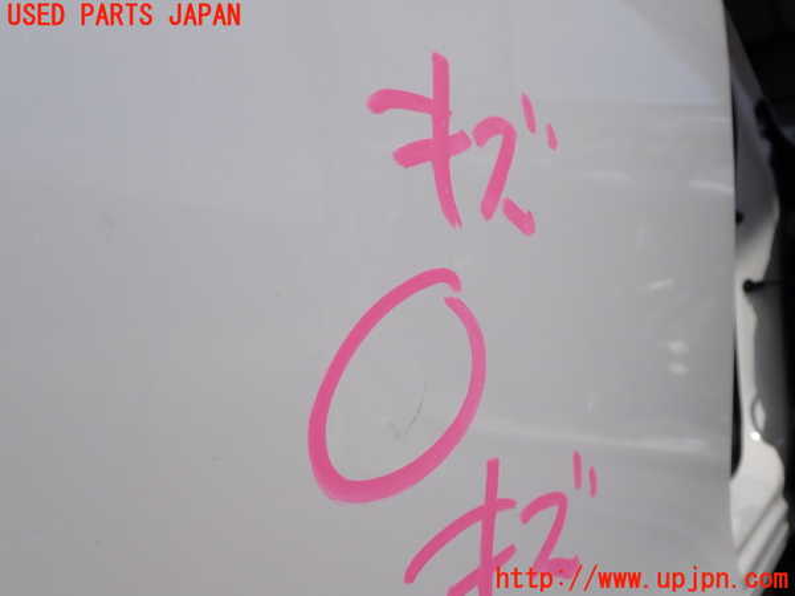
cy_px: 298
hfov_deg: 60.0
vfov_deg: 46.8
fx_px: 689
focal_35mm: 30
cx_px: 398
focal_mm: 5.4
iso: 100
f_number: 9
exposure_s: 1/400
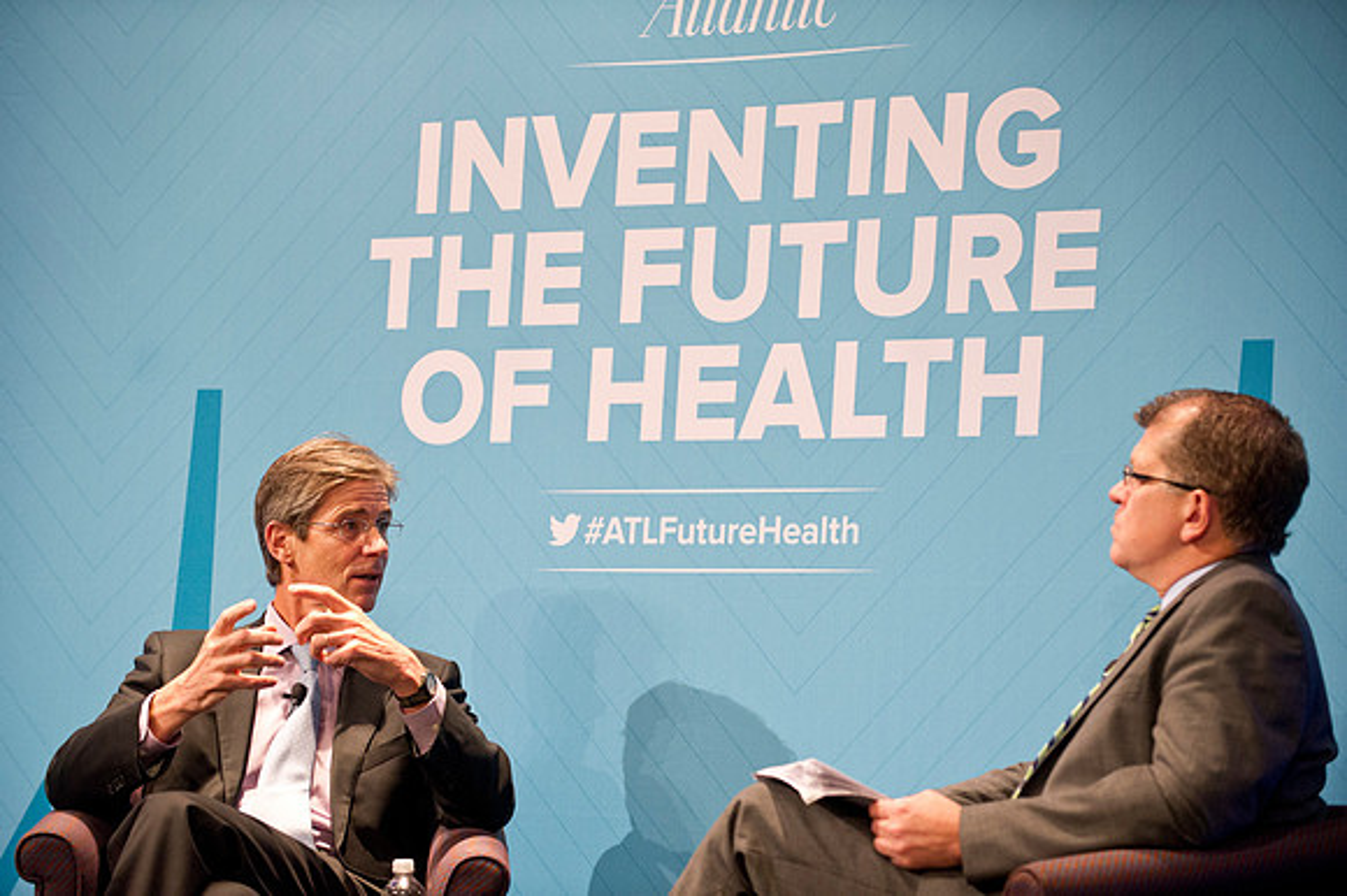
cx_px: 674
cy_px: 448
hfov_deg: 16.4
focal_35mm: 125
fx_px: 4674
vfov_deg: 11.0
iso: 2500
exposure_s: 1/200
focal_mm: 125
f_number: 3.2
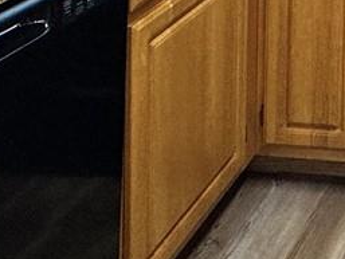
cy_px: -295
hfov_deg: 18.9
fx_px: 867
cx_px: 562
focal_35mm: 87
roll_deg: -1.9
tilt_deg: -2.8
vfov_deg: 13.8
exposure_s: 1/120
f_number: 2.2
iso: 200
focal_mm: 2.22
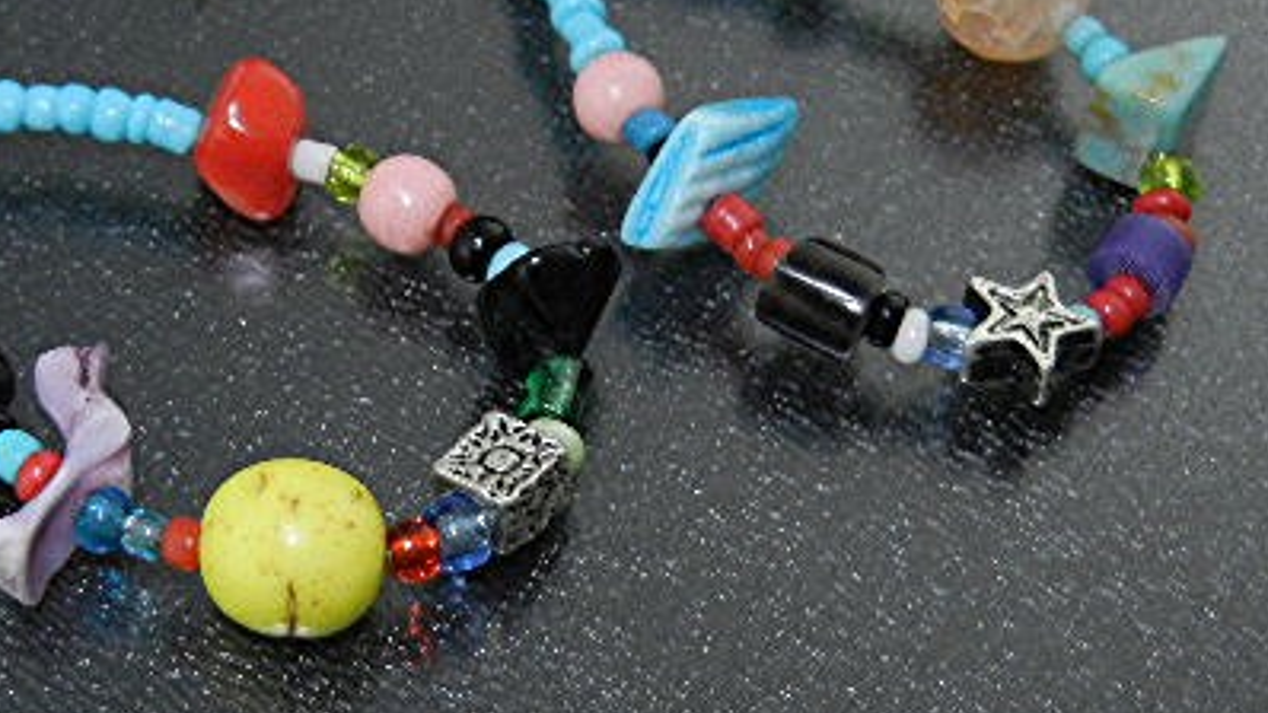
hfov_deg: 23.3
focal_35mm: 91
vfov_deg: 13.3
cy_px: 271
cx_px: 427
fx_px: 3060
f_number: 7.8
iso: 800
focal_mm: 9.3
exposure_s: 1/30
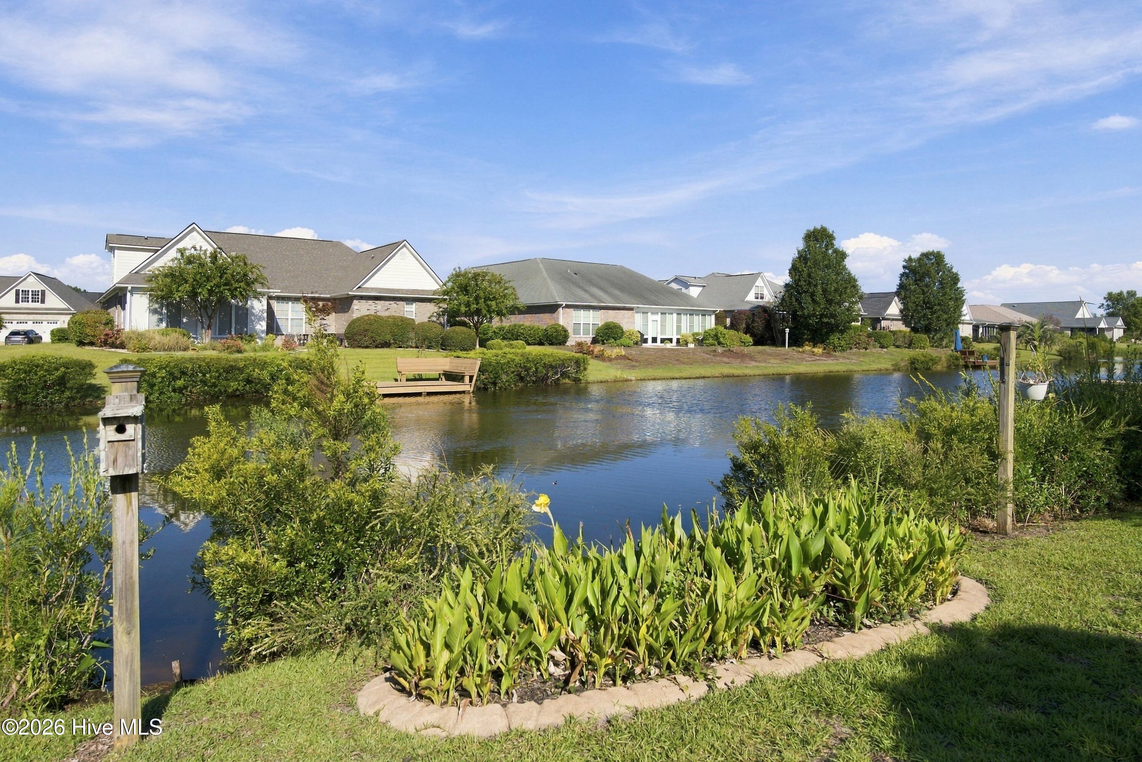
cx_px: 571
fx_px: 666
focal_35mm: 21
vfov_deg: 59.5
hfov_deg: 81.2
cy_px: 381
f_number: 5
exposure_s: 1/4000
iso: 500
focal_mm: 21
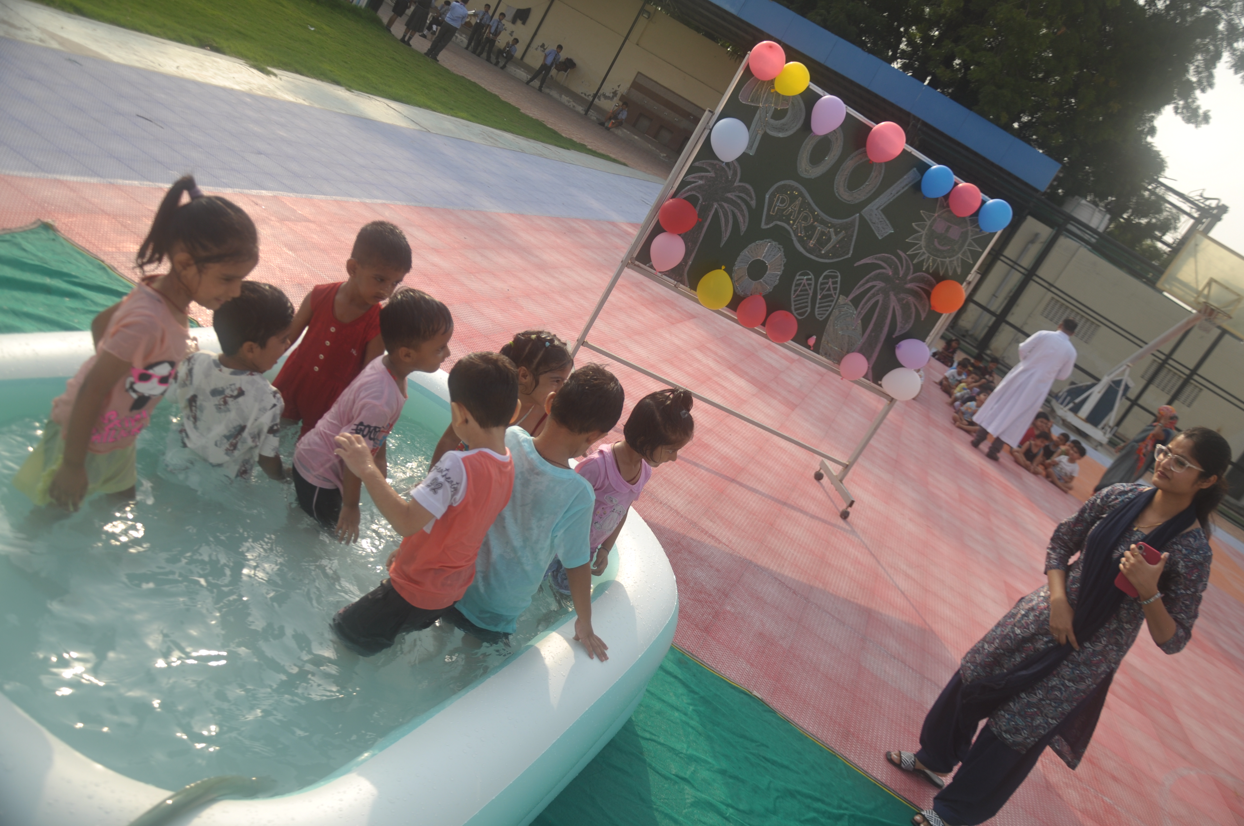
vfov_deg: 47.8
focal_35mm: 27
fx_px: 932
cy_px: 413
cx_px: 622
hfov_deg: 67.4
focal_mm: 18
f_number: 3.5
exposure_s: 1/640
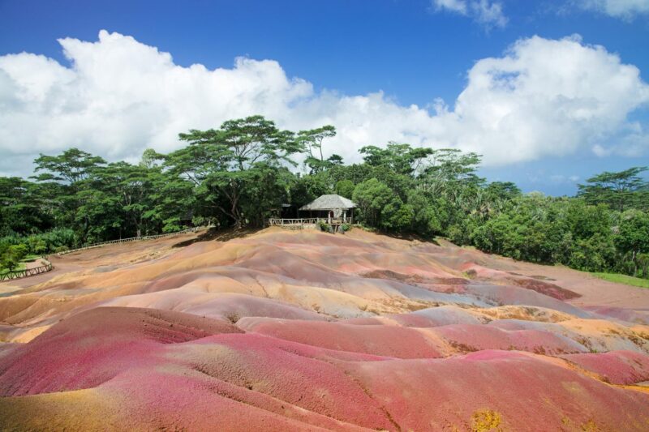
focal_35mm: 24
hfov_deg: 73.8
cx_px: 324
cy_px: 216
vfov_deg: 53.1
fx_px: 433
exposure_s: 1/125
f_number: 10
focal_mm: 24
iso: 100
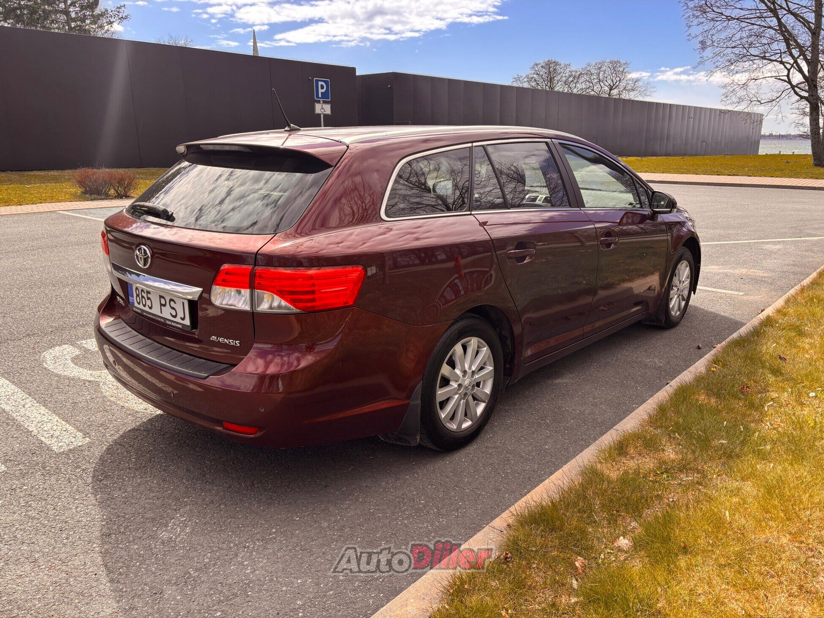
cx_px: 412
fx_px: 619
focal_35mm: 26
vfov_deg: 53.1
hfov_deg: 67.3
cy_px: 309
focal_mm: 5.96
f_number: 1.6
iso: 50
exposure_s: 1/1126
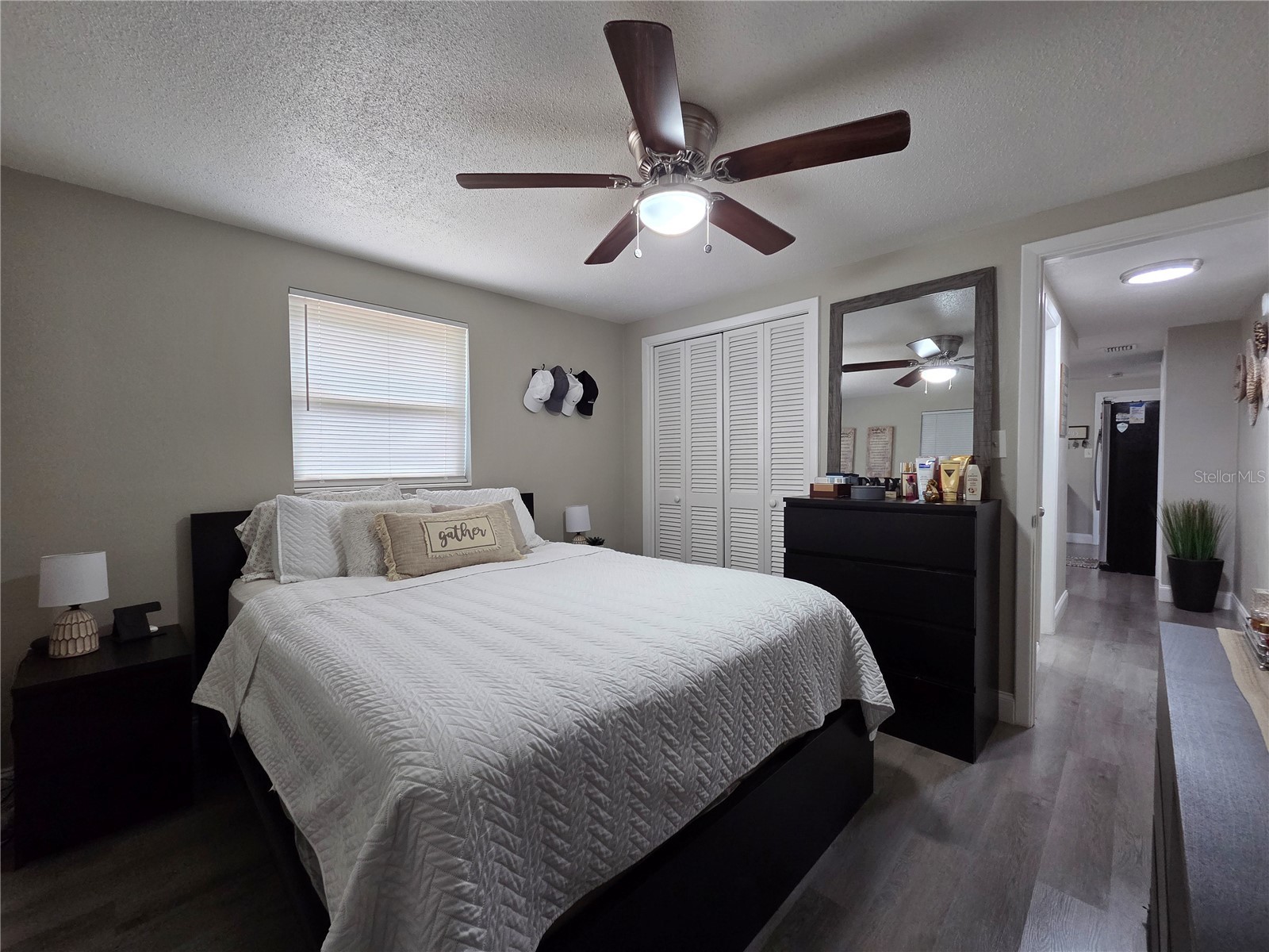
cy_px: 476
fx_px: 477
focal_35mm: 13
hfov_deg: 106.2
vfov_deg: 89.9
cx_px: 634
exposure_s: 1/60
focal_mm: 2.2
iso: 250
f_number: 2.2
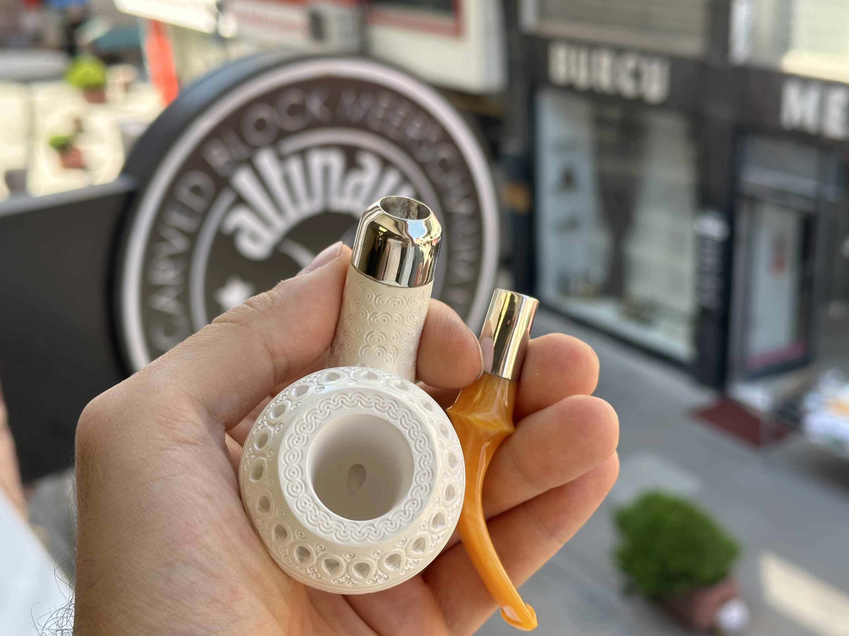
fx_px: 1177
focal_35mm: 48
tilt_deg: -22.1
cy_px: 318
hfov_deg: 39.7
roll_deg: +3.8
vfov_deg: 30.3
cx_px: 424
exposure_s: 1/519
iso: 64
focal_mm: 6.86
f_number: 1.78
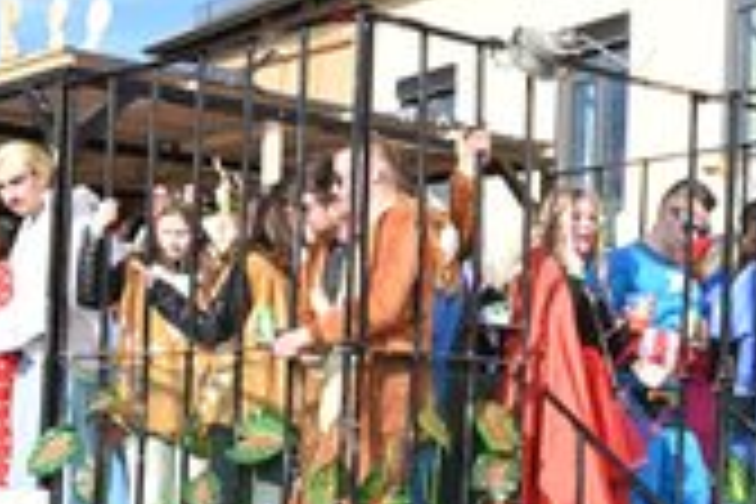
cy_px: 450
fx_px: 1848
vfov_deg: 15.4
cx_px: 477
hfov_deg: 23.1
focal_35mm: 88
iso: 1000
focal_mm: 37
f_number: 22
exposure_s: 1/200
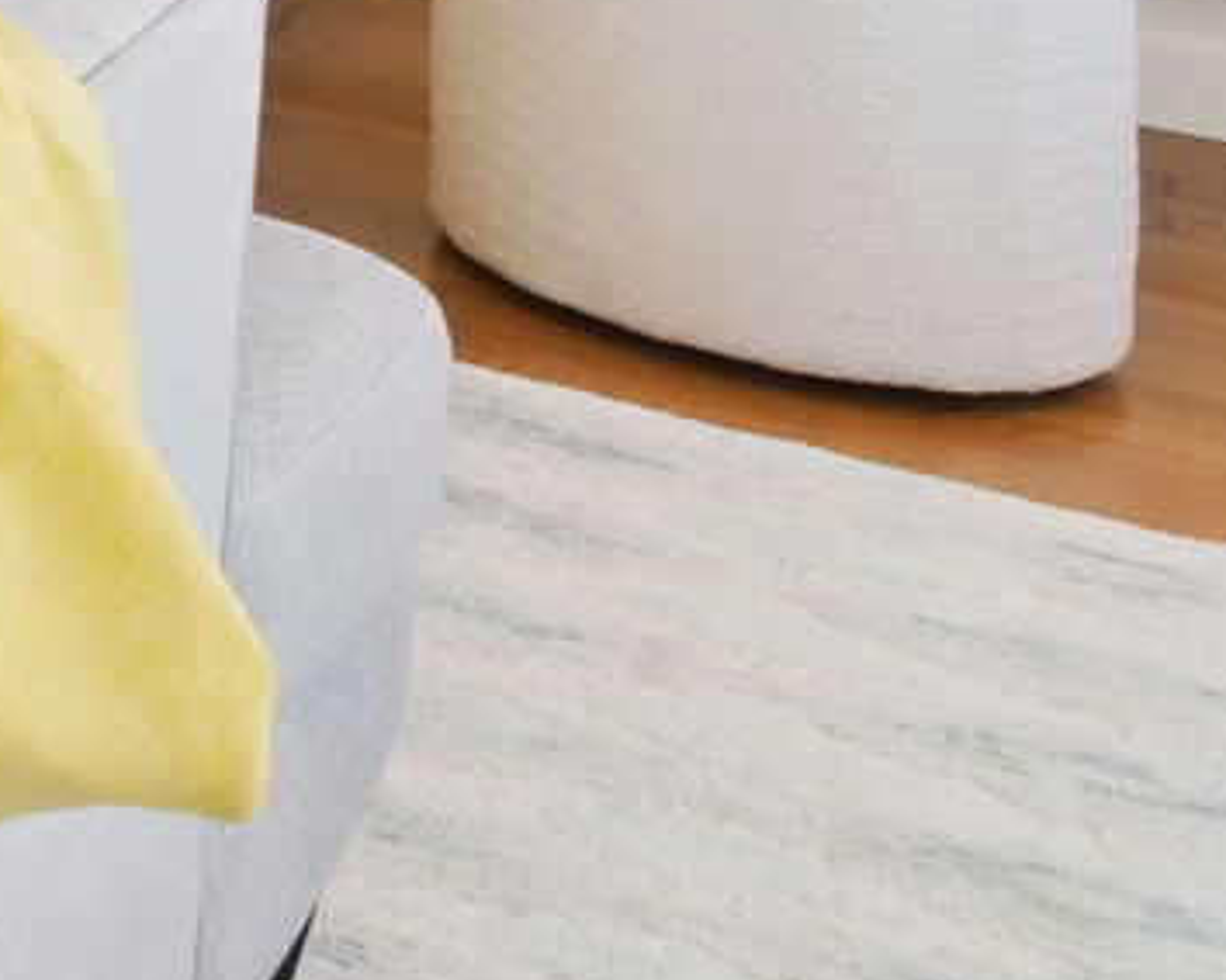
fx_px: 3265
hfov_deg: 13.2
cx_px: -1991
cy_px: -1127
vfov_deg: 13.8
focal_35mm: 90
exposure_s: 1/30
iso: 400
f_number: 11
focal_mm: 17
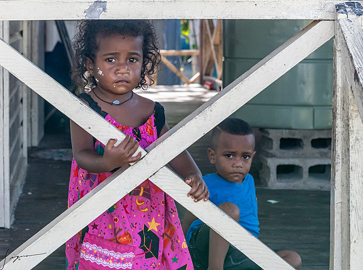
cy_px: 76
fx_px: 1207
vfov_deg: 12.7
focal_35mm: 115
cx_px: 126
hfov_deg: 17.1
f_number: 8
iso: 1400
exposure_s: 1/400
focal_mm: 70
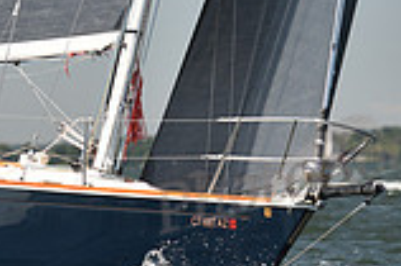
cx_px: 25
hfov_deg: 3.3
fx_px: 6954
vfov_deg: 2.2
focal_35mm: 625
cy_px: 72
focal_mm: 170
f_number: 2.8
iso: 250
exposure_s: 1/1250
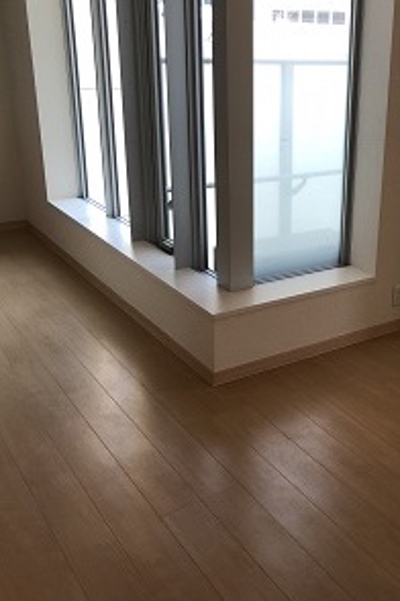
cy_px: 297
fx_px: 667
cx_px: 329
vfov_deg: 48.5
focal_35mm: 40
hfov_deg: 32.4
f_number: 1.8
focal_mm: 3.99
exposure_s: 1/109
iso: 20
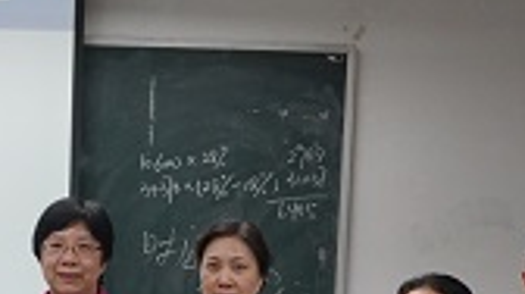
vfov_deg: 10.9
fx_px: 1495
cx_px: 166
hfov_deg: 19.8
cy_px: 393
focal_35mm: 108
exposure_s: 1/160
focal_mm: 23
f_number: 4
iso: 1250
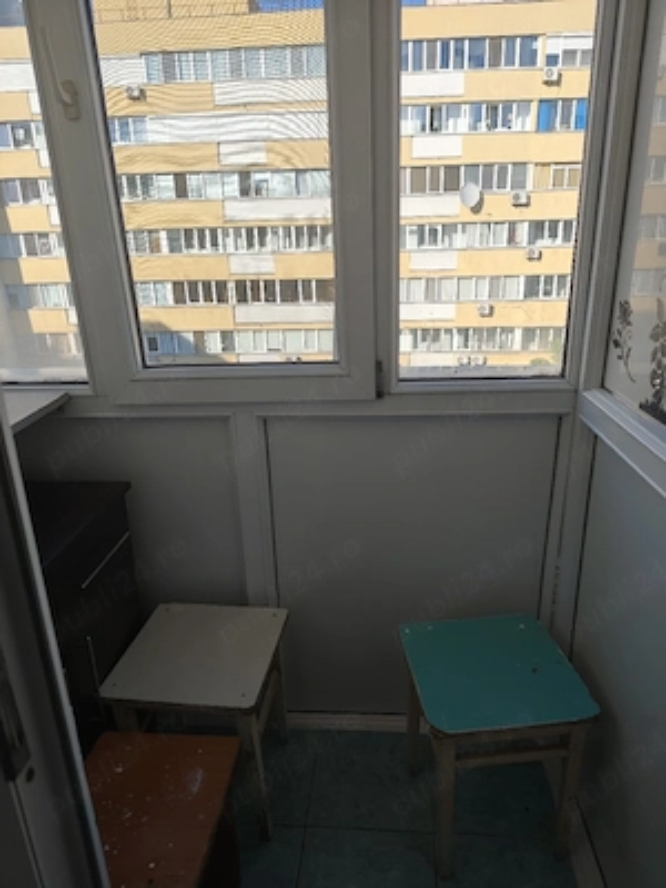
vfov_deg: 73.9
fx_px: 590
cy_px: 444
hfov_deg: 58.9
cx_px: 333
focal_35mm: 23
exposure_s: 1/100
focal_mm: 6.19
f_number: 1.65
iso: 50
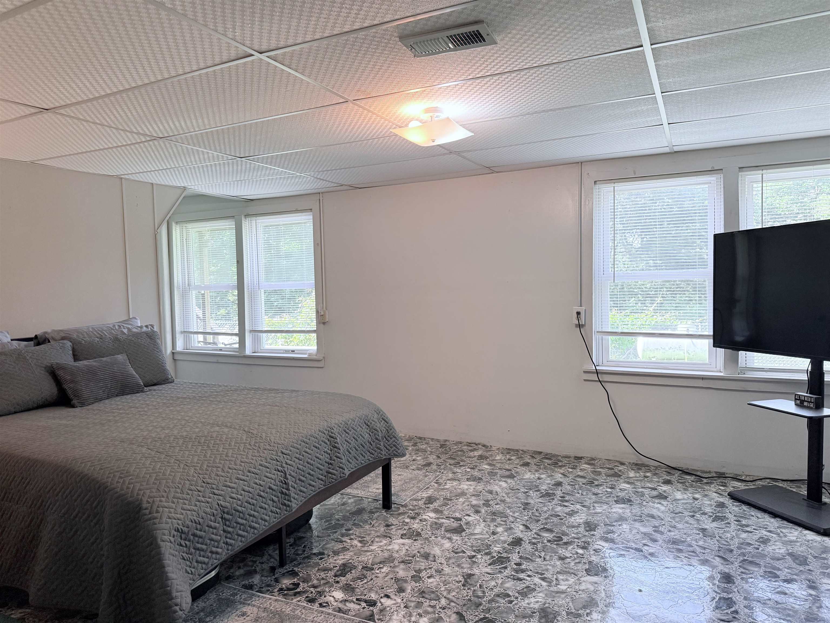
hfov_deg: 71.6
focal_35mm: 24
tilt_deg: -1.9
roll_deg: +1.2
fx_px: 575
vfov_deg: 56.8
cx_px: 415
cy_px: 312
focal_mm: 6.76
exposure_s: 1/120
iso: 200
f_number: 1.78
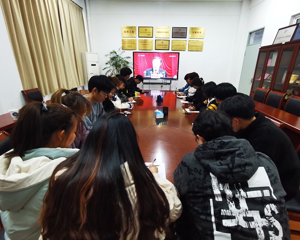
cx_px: 155
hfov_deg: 86.3
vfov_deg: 73.8
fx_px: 160
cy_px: 120
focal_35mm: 18
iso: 320
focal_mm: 2.26
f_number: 2.2
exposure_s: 1/25
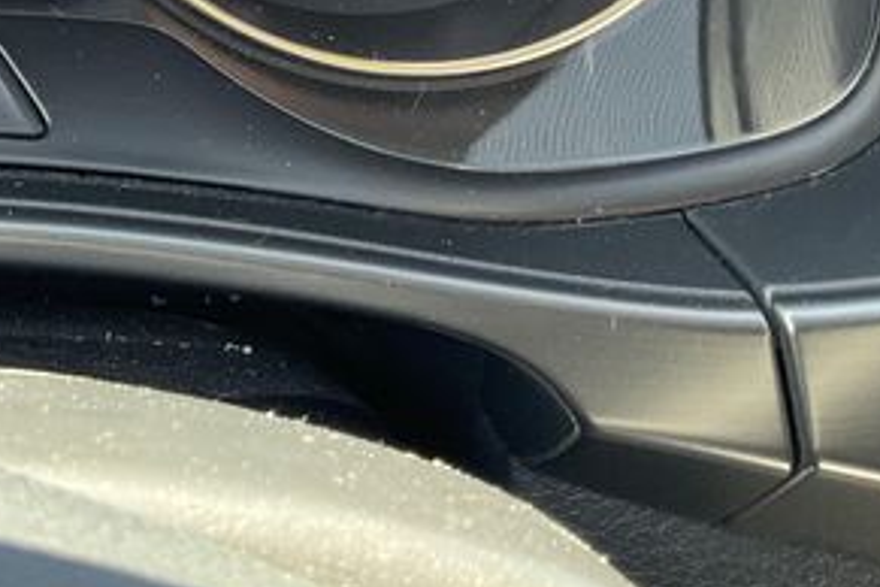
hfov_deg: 22.4
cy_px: -281
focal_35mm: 83
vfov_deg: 15.3
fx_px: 2029
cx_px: -194
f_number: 1.8
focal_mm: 3
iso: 64
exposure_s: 1/82
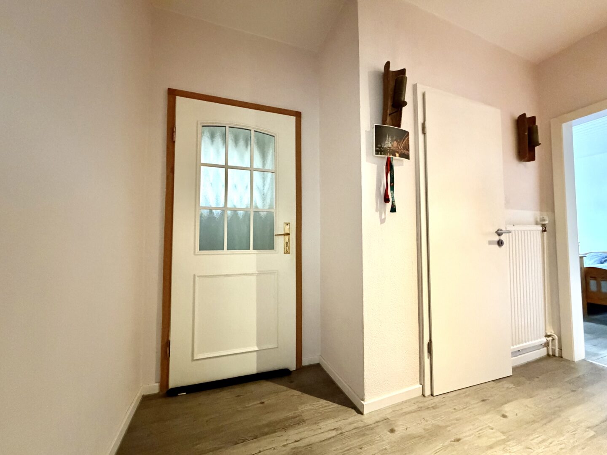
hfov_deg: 102.1
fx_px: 245
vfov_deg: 85.7
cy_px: 228
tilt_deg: +3.0
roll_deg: +0.6
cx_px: 304
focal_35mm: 14
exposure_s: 1/50
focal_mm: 2.22
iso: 1000
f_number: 2.2
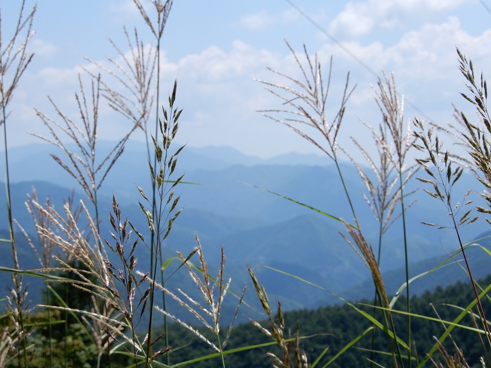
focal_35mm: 85
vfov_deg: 17.4
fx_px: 1206
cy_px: 184
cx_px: 246
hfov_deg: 23.0
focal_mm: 15.2
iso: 80
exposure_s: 1/500
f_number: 5.6
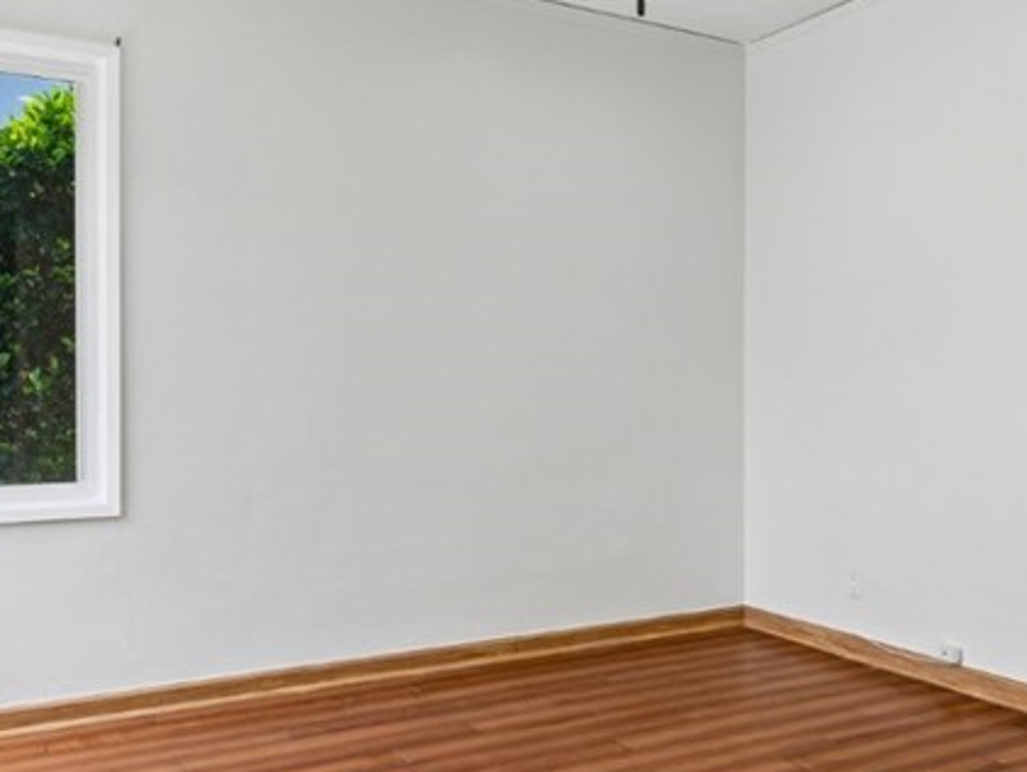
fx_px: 1074
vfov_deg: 39.5
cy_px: 381
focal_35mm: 36
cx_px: 635
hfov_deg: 50.7
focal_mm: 15.5
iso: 320
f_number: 9
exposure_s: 1/25
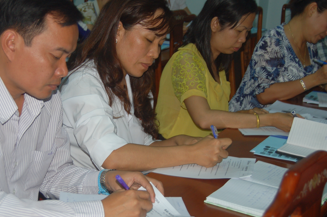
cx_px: 125
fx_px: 626
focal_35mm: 69
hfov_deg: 29.2
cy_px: 120
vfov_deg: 19.7
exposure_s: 1/60
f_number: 4.5
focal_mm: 34
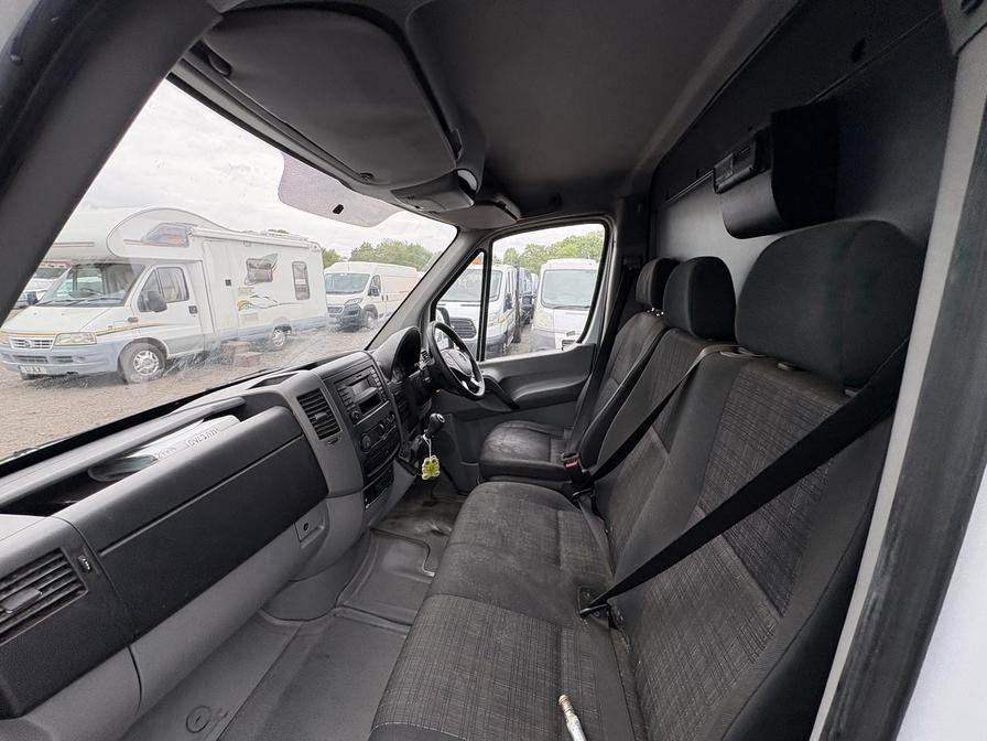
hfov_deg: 102.1
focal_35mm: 14
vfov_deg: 85.7
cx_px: 494
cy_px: 370
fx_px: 399
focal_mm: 2.22
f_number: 2.2
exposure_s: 1/301
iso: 64
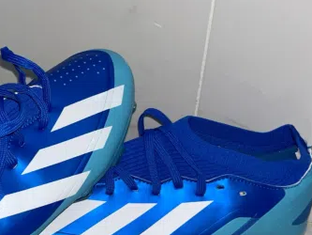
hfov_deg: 37.0
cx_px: 67
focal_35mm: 50
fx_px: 451
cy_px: 141
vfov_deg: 29.1
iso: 64
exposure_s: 1/67
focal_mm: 4.2
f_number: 1.6
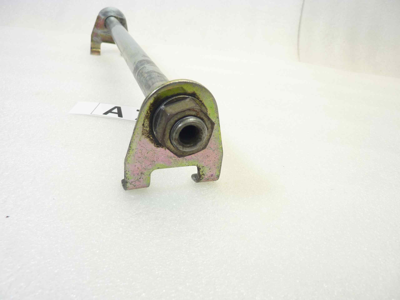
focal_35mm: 25
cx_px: 200
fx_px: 289
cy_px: 150
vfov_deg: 54.9
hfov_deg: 69.4
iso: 80
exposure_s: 1/25
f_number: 3.3
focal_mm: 4.1
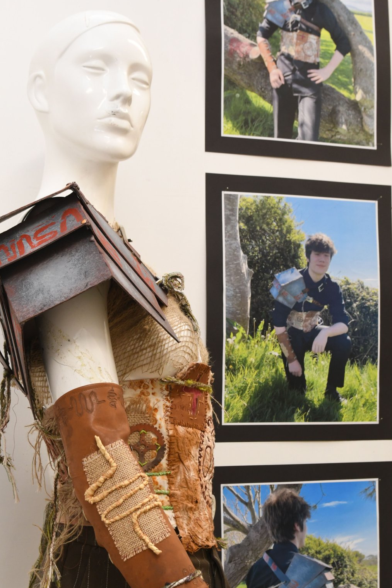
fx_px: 1023
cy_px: 336
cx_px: 158
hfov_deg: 21.7
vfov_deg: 32.0
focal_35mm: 63
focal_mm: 31
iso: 1000
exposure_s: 1/50
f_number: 7.1
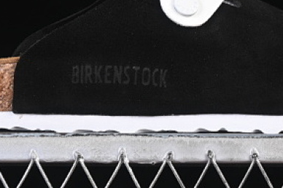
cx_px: 174
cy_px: -28
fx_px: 1642
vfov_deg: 6.5
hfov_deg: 9.8
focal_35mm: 209
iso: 160
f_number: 6.3
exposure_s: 1/60
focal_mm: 50
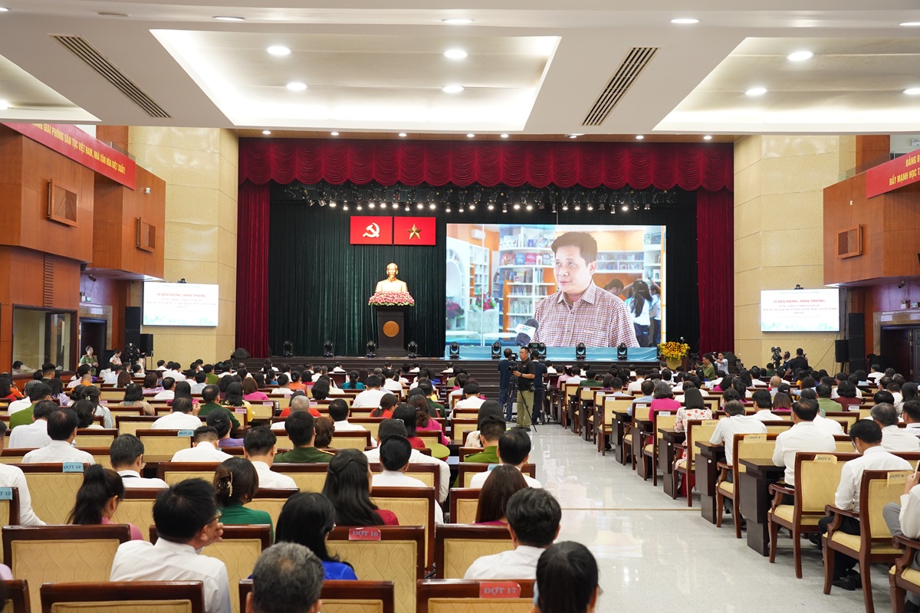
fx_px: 920
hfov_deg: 53.1
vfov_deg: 36.9
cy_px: 306
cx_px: 460
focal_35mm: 36
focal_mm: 36
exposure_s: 1/200
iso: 3200
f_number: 4.5
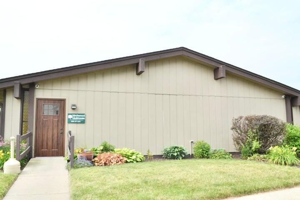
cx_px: 150
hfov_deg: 61.9
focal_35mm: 30
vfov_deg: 43.6
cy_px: 100
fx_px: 250
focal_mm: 20
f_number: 9
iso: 100
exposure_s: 1/160
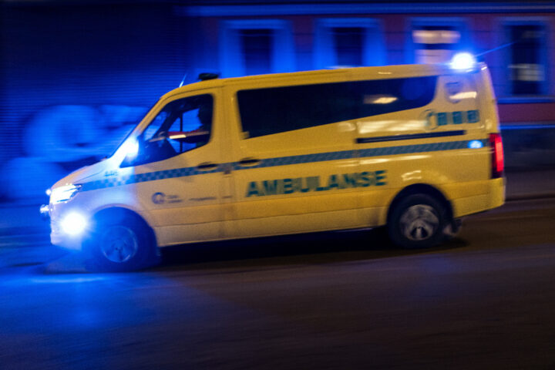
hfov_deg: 48.5
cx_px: 278
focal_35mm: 40
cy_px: 185
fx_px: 617
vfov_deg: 33.4
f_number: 4
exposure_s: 1/50
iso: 2500
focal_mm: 40
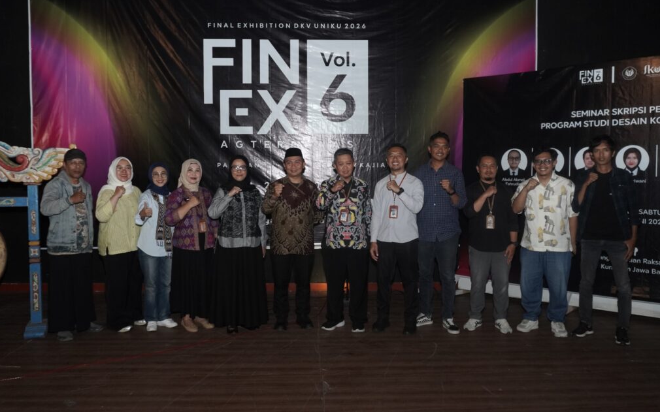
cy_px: 190
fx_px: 558
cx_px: 330
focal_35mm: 31
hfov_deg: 61.2
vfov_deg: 40.6
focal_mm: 20
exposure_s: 1/100
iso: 1000
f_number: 5.6
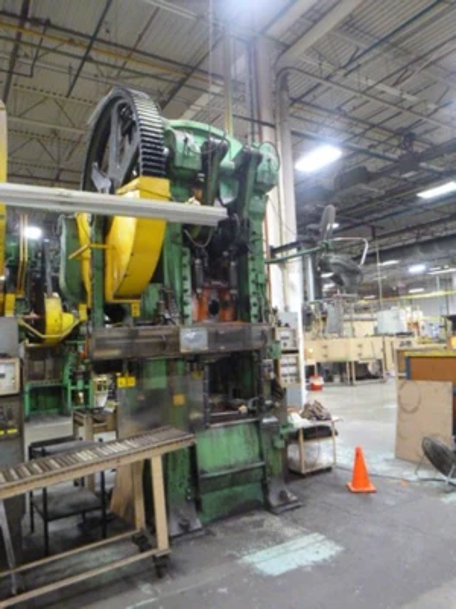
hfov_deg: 54.9
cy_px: 304
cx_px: 228
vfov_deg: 69.4
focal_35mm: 25
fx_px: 439
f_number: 3.9
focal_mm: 4.5
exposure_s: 1/8
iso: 800
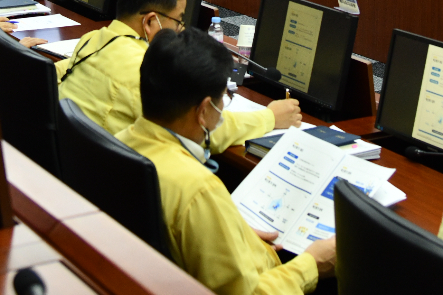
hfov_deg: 20.0
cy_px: -133
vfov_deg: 12.8
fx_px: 1255
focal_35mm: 102
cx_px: 180
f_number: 4
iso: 1400
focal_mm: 34
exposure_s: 1/250
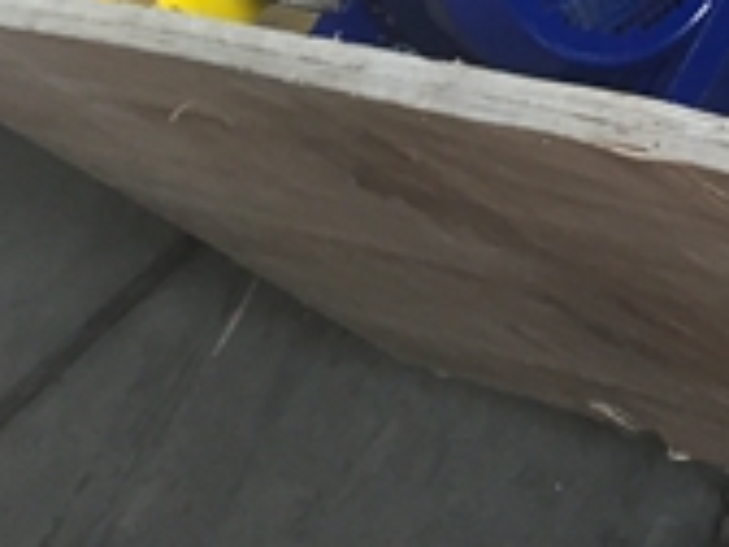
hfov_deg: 13.9
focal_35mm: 121
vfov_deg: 11.3
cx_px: 1436
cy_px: -467
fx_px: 2548
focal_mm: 4.15
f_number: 2.2
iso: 80
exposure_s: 1/33
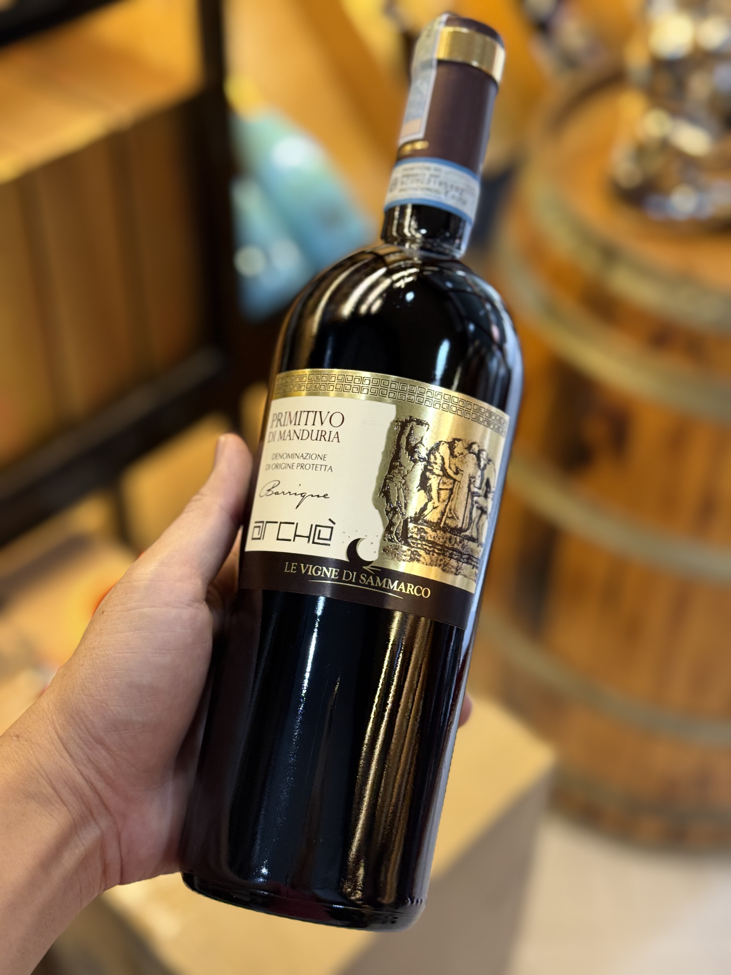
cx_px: 366
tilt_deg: -42.8
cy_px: 488
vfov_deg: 39.7
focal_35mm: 48
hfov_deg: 30.3
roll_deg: -2.6
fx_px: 1352
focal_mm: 6.76
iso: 80
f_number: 1.78
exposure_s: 1/50
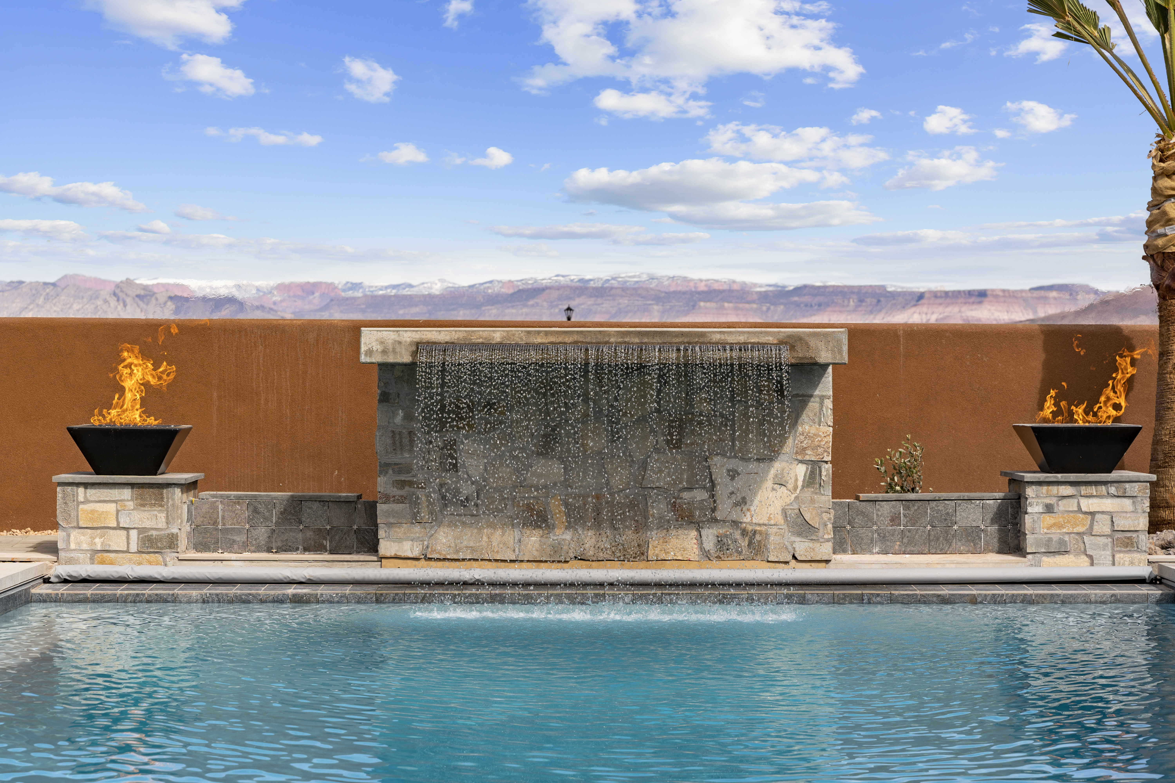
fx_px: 2448
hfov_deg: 27.0
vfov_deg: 18.2
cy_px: 392
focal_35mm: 75
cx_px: 588
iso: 100
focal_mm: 75
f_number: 6.3
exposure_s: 1/640
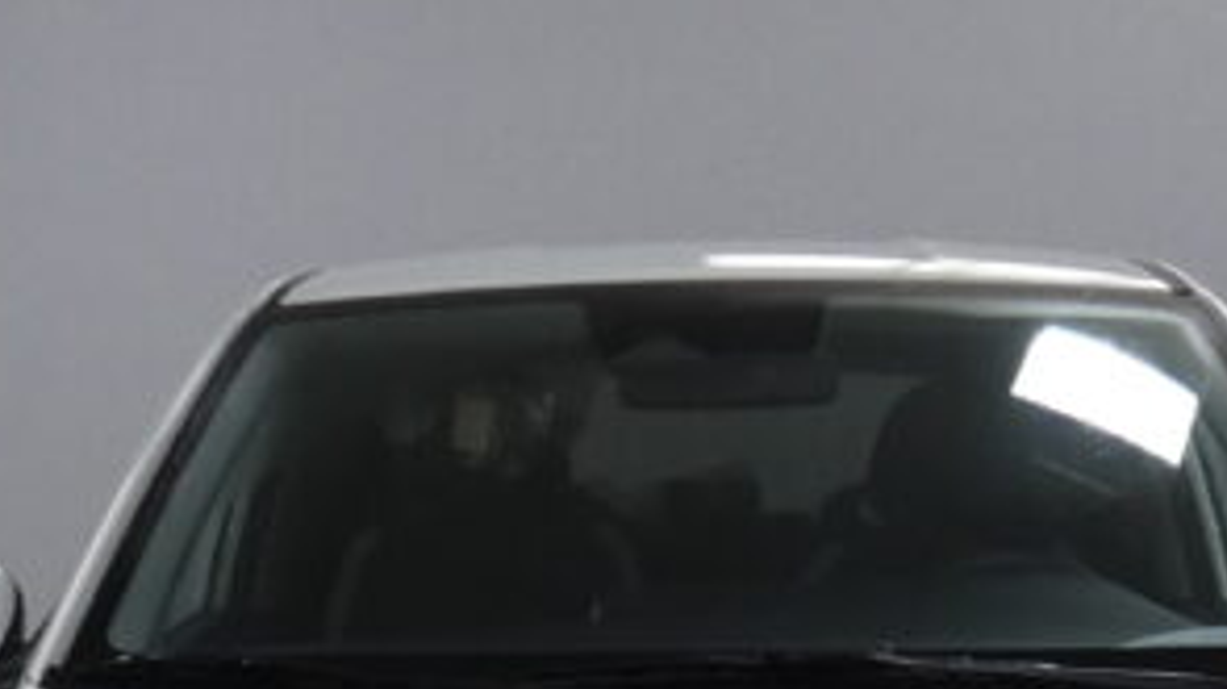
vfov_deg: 14.8
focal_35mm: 76
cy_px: 1027
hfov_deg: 27.9
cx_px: 609
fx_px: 2471
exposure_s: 1/60
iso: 160
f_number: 2.8
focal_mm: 3.6
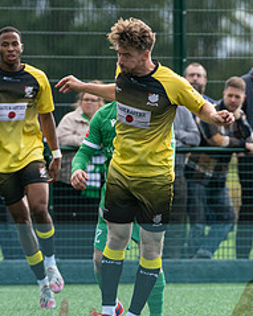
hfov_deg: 1.2
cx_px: 104
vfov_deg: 1.6
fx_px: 11614
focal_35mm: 1240
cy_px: 202
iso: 400
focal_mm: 300
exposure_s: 1/1250
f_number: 4
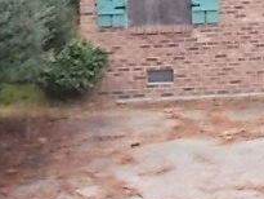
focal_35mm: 81
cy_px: -22
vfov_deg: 17.6
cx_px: 308
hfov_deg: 22.4
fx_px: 618
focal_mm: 4.6
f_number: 3.2
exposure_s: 1/25
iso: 200
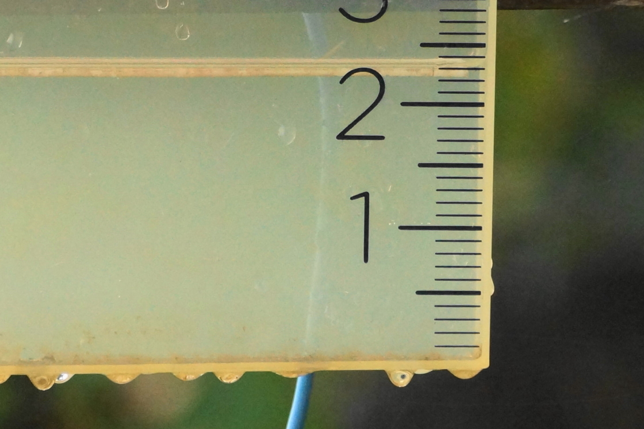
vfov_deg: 3.7
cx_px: 322
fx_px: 6706
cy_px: 214
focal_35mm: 375
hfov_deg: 5.5
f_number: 6.3
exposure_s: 1/400
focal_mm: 250
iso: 1250
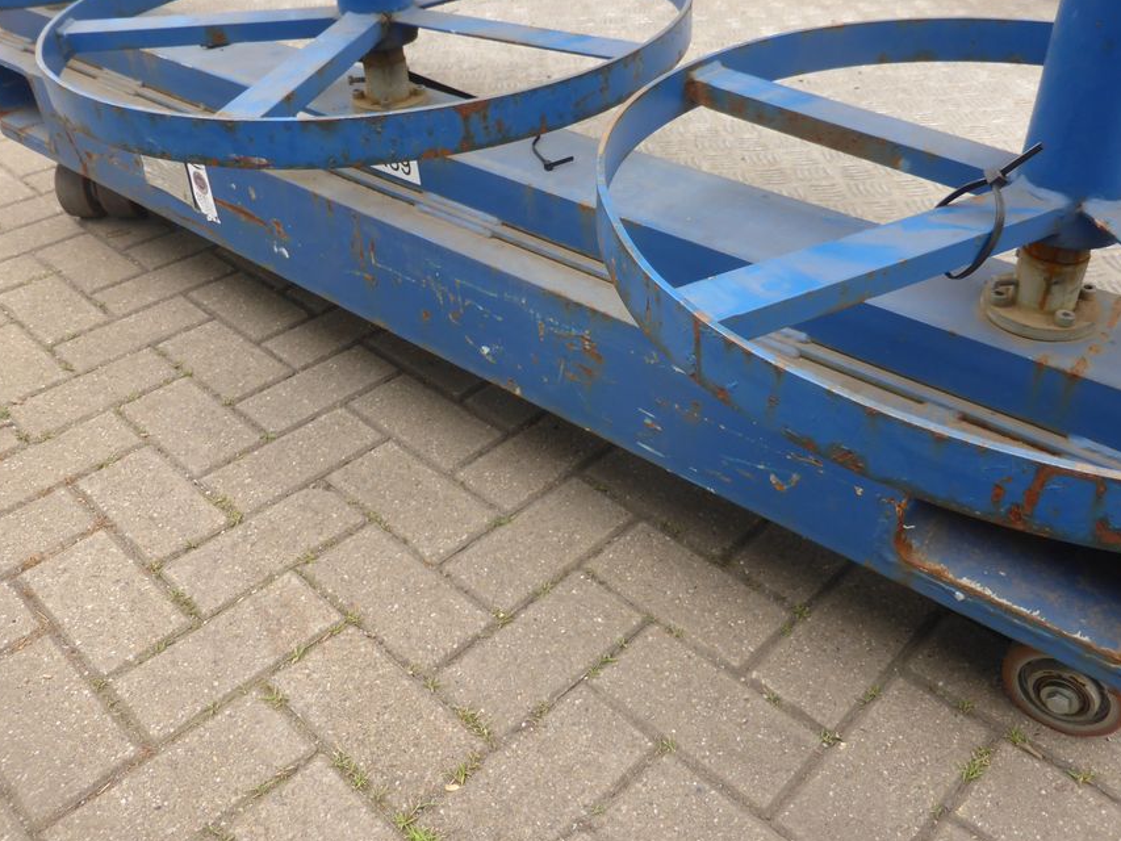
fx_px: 972
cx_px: 591
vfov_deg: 46.8
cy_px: 406
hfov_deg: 59.9
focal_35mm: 30
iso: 100
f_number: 3.3
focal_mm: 4.3
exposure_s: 1/160
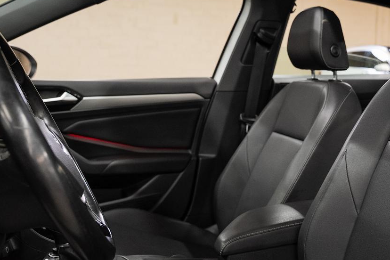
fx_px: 477
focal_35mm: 44
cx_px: 276
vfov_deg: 30.5
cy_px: 117
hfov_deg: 43.5
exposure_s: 1/40
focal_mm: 24
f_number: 4
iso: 1000
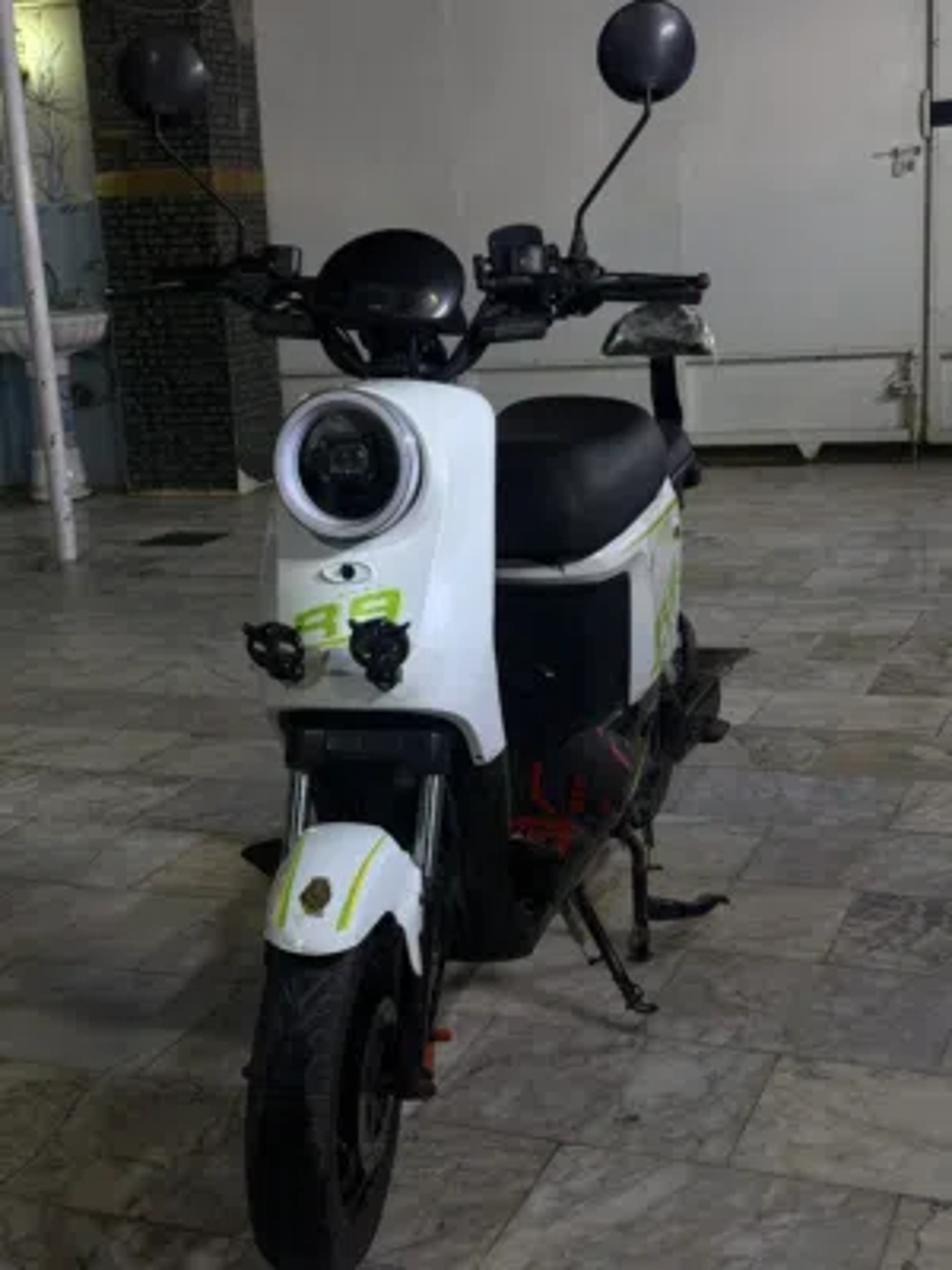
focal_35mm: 48
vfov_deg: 39.7
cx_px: 476
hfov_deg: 30.3
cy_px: 635
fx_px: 1760
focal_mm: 6.76
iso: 160
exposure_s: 1/50
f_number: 1.78
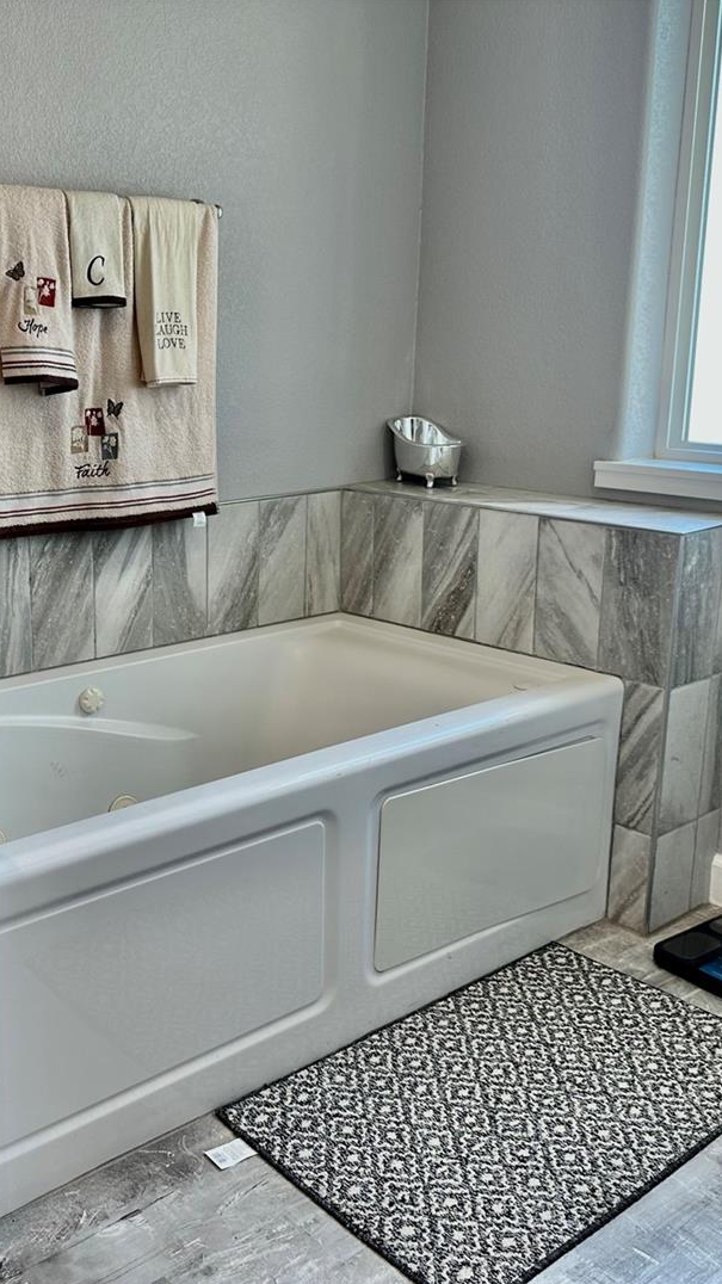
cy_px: 642
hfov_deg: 33.1
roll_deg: +1.1
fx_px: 1192
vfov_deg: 56.6
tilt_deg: -14.7
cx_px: 184
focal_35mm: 35
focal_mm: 6.86
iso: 80
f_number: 1.78
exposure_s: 1/120
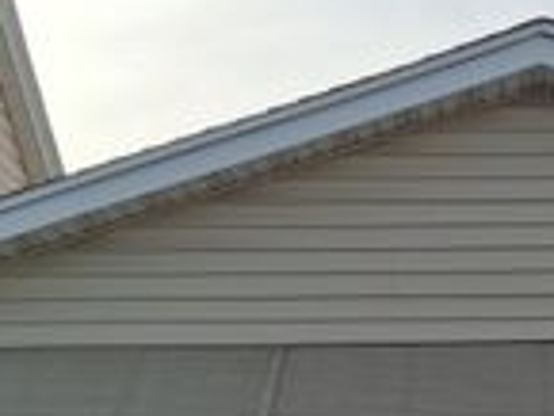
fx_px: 1490
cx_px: 550
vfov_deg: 15.6
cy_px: 422
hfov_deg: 20.4
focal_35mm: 93
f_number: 1.8
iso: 25
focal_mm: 4
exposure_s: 1/1245
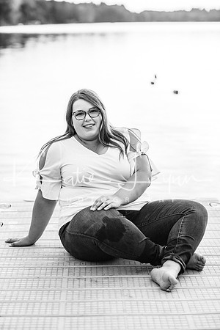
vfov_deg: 23.9
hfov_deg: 16.1
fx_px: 779
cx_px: 110
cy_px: 165
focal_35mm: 85
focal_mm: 85
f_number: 2.8
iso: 800
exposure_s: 1/320
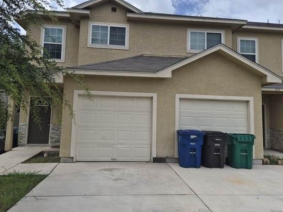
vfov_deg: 51.3
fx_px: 221
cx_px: 148
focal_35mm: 27
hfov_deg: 65.3
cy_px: 96
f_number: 1.8
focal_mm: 5.4
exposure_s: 1/7696
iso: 80
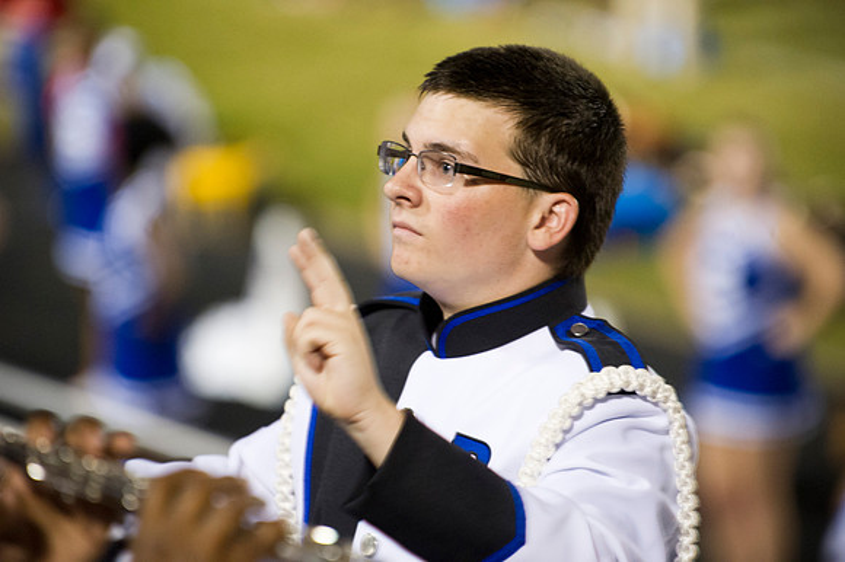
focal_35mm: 280
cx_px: 422
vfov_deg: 4.9
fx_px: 6568
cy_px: 281
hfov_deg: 7.4
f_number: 4
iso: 4000
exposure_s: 1/125
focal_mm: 280
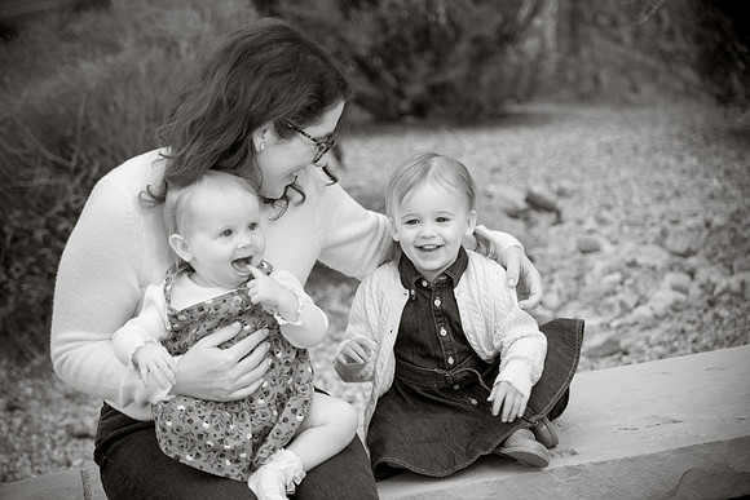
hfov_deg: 22.4
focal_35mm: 91
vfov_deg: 15.0
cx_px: 375
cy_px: 250
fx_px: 1896
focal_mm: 91
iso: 100
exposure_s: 1/200
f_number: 4
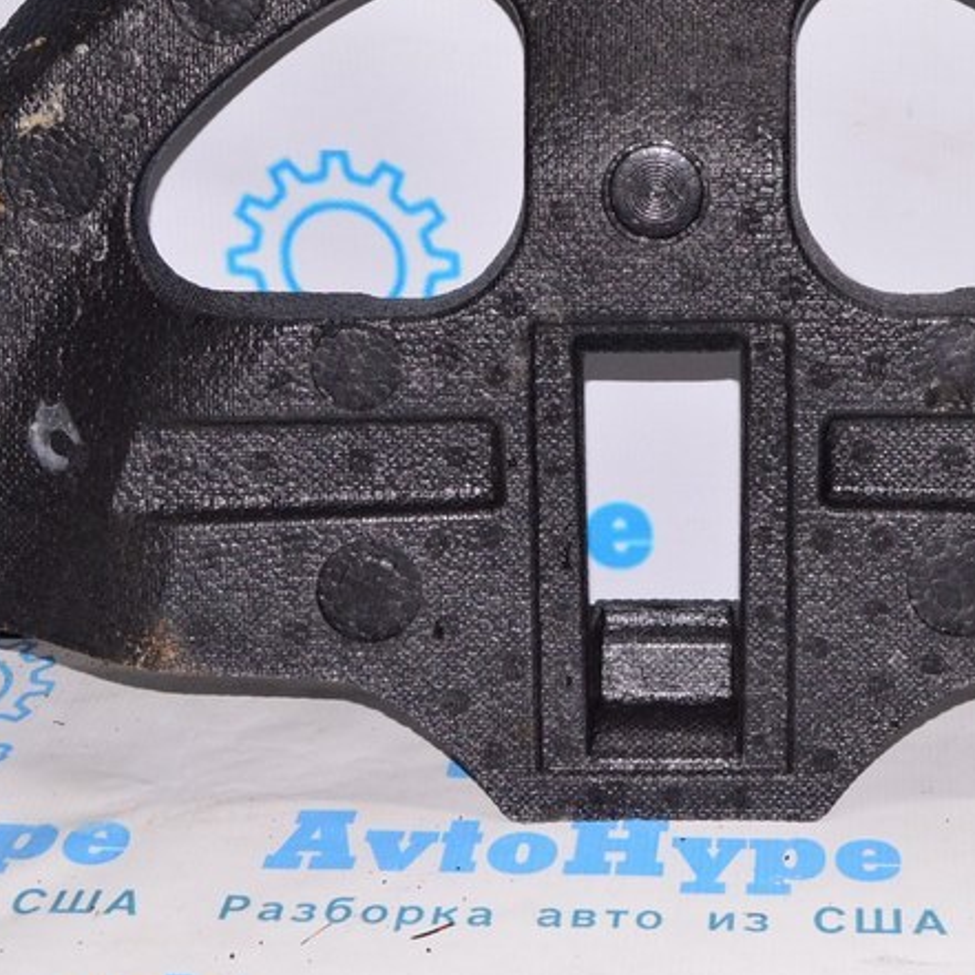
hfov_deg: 24.1
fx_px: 2263
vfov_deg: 24.2
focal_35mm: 71
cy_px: 311
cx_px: 690
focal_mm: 24
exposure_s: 1/200
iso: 1600
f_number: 8
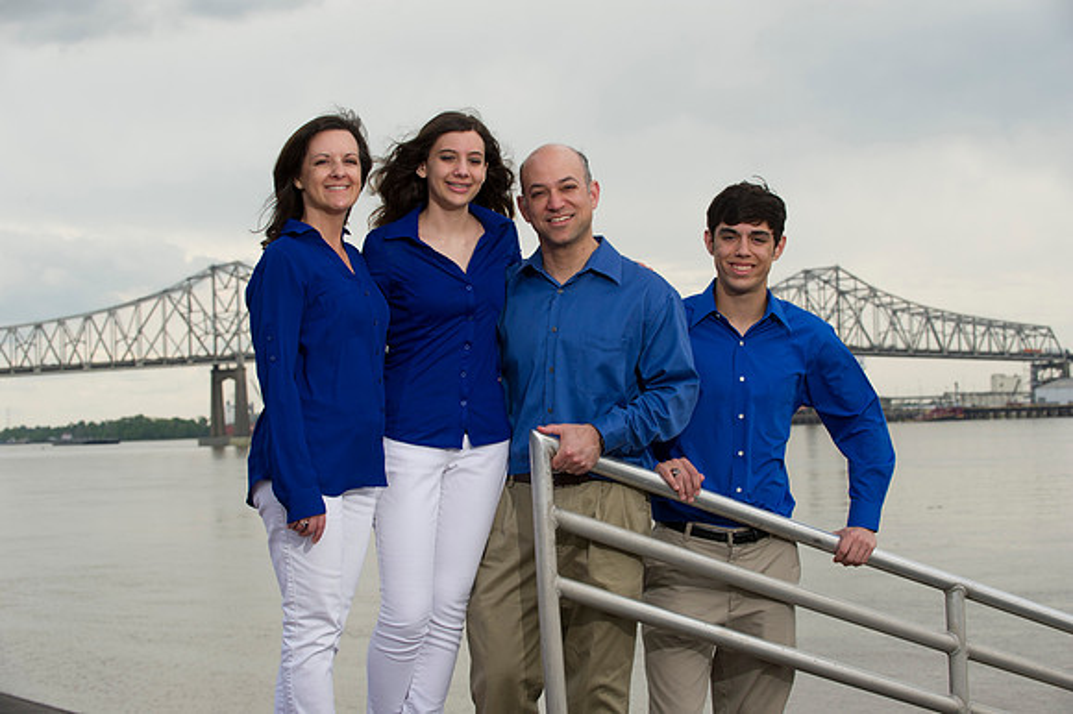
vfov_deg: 17.5
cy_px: 357
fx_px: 2323
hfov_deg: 26.0
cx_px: 536
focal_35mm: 78
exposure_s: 1/250
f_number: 6.3
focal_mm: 78
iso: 320
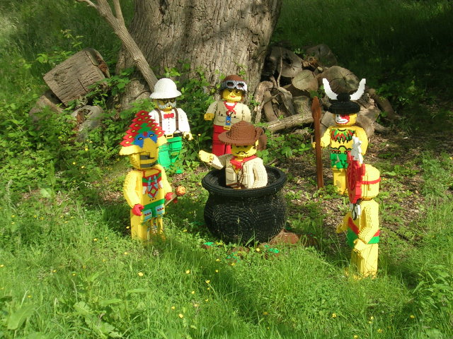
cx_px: 226
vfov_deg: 20.2
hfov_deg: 26.7
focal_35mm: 73
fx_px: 955
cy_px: 170
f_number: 3.8
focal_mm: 11.1
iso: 50
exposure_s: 1/308
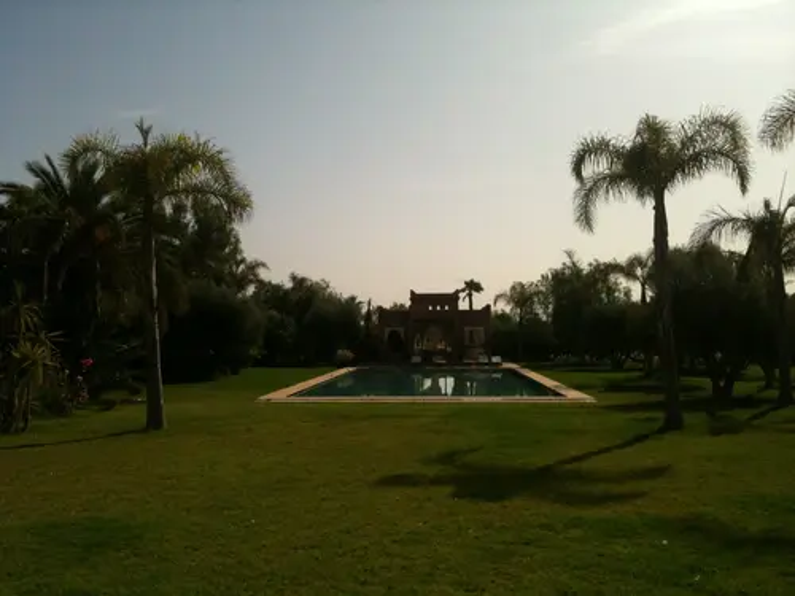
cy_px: 298
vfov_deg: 40.7
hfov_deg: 52.6
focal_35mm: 35
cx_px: 398
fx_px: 804
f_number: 2.8
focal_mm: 3.85
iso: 64
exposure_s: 1/2826
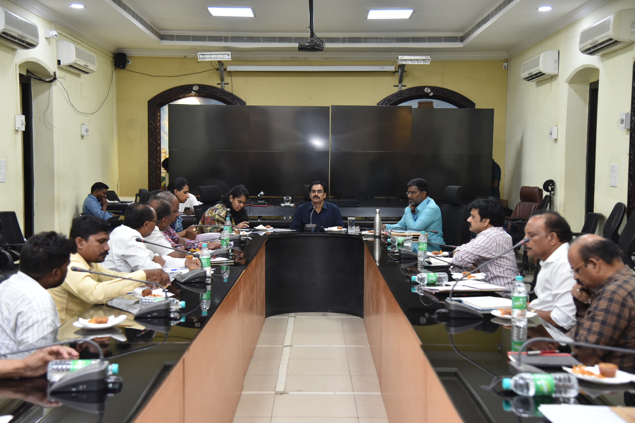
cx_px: 318
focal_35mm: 50
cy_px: 212
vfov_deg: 27.0
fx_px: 882
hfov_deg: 39.6
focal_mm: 50
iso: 1600
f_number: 4.5
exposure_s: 1/125
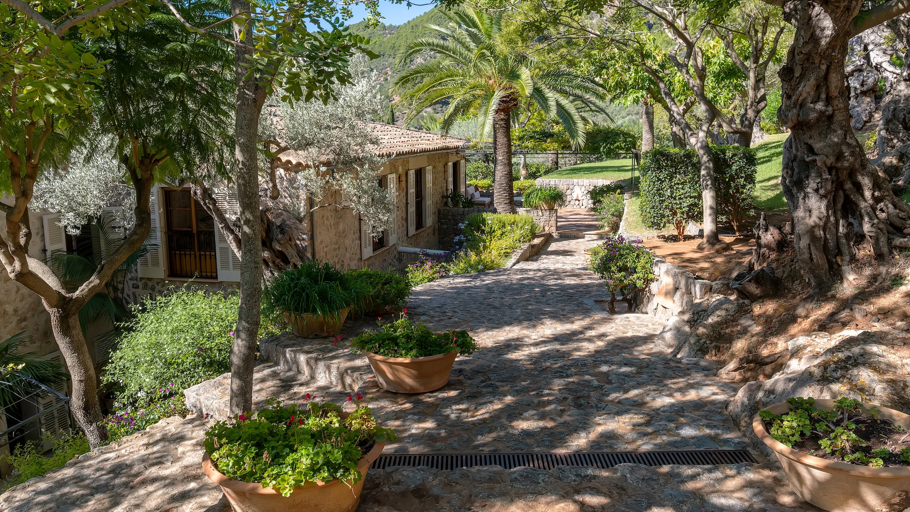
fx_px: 627
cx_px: 460
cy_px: 230
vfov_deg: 44.3
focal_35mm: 26
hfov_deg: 71.9
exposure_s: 1/950
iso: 320
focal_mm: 15.9
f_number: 8
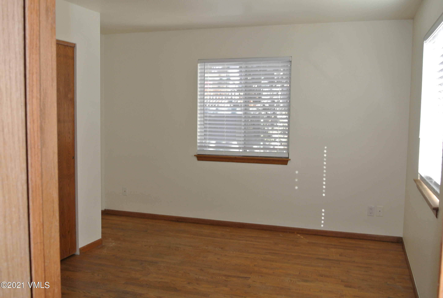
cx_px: 222
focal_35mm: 36
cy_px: 149
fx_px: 444
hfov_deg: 53.0
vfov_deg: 37.0
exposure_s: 1/50
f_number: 4.5
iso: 200
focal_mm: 13.6
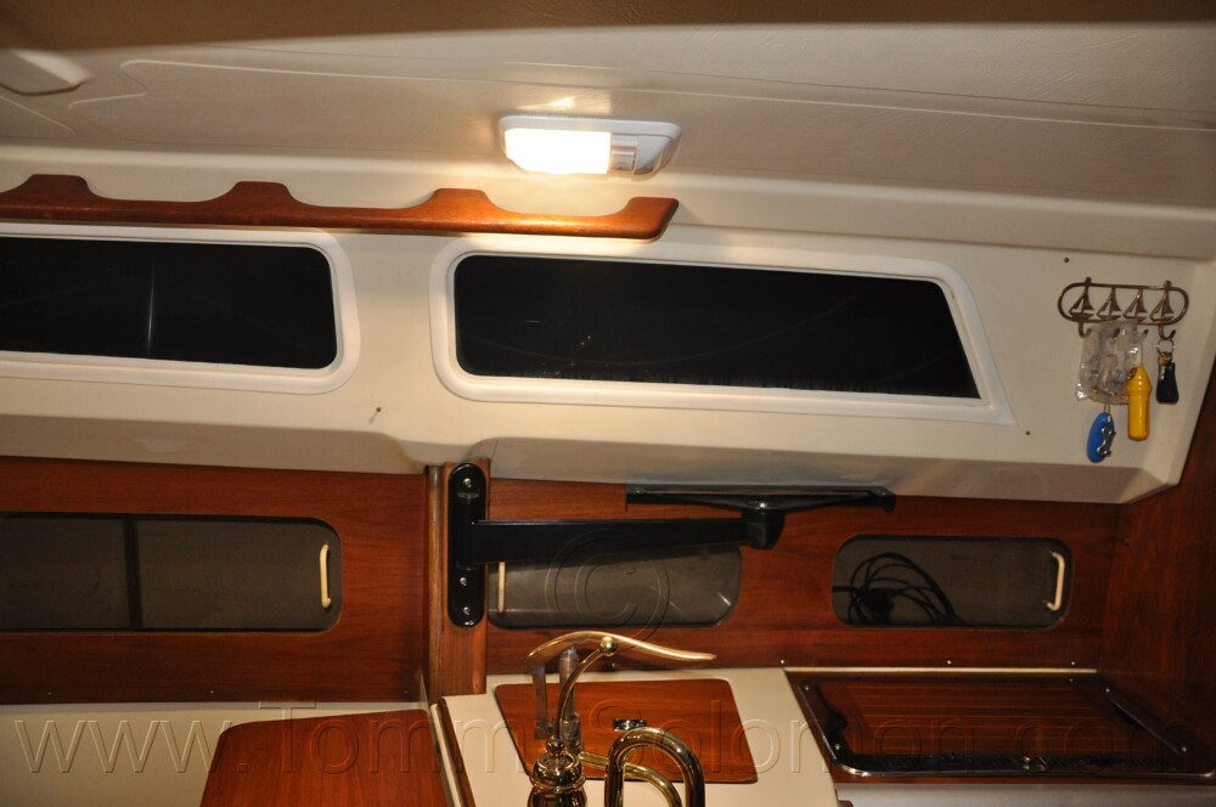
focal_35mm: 27
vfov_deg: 47.8
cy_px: 404
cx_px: 608
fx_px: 911
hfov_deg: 67.4
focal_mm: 18
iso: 800
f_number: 3.5
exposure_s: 1/60
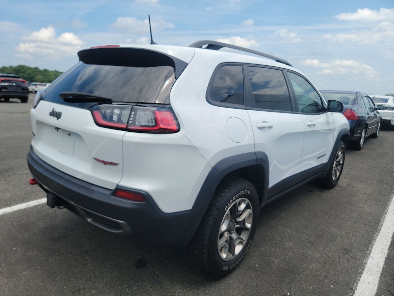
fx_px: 273
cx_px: 197
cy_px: 148
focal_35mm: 24
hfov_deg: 71.6
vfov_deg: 56.8
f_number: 1.8
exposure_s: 1/894
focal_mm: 6.7
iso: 50
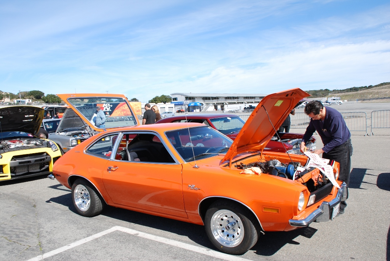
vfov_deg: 41.8
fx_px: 342
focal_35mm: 32
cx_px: 195
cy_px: 130
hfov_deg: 59.4
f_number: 7.1
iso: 100
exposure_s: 1/200
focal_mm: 21
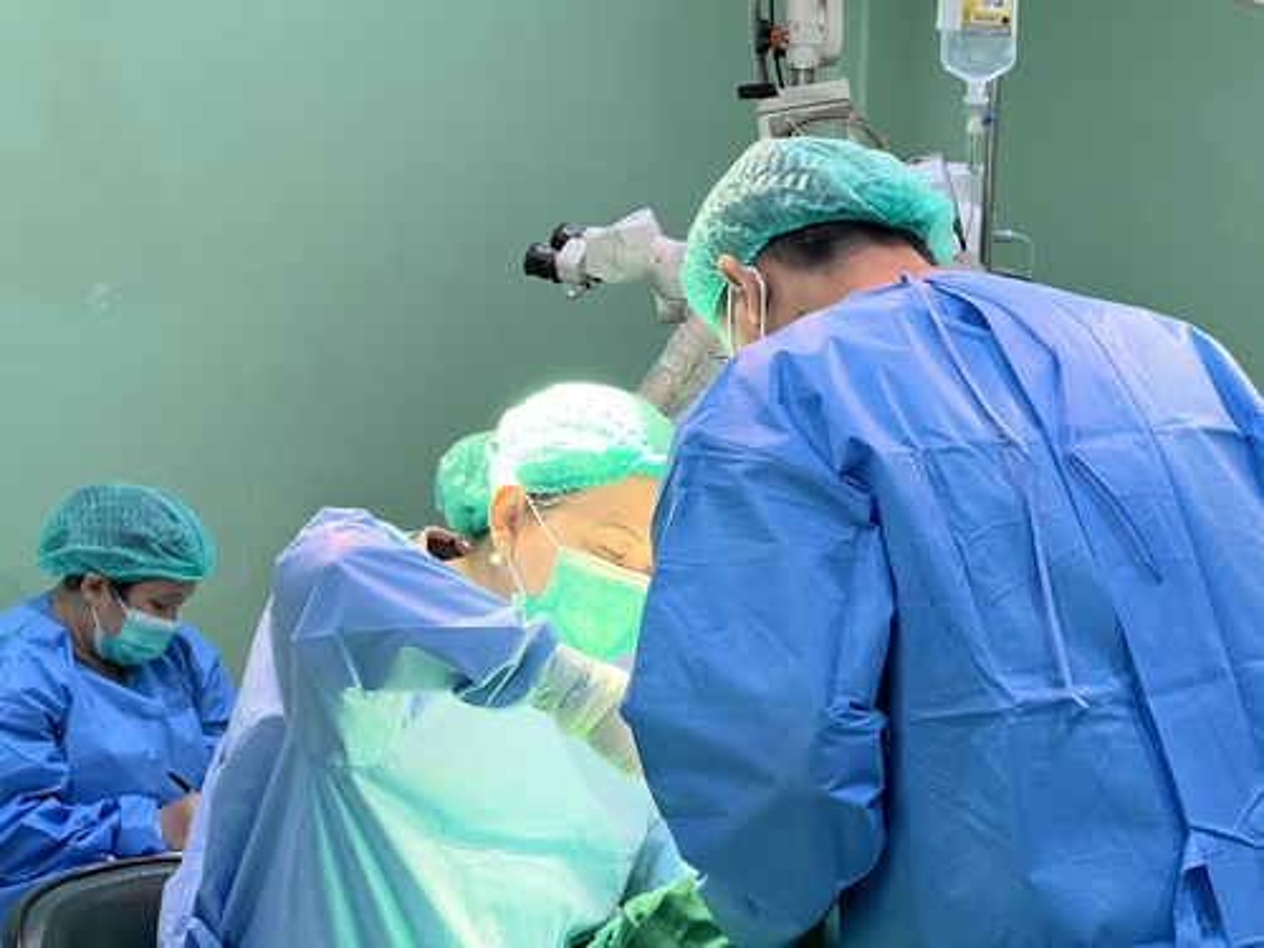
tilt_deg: -3.6
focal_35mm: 77
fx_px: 2812
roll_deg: -1.5
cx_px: 632
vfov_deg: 19.1
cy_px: 474
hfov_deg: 25.3
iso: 250
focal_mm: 9
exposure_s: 1/50
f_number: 2.8
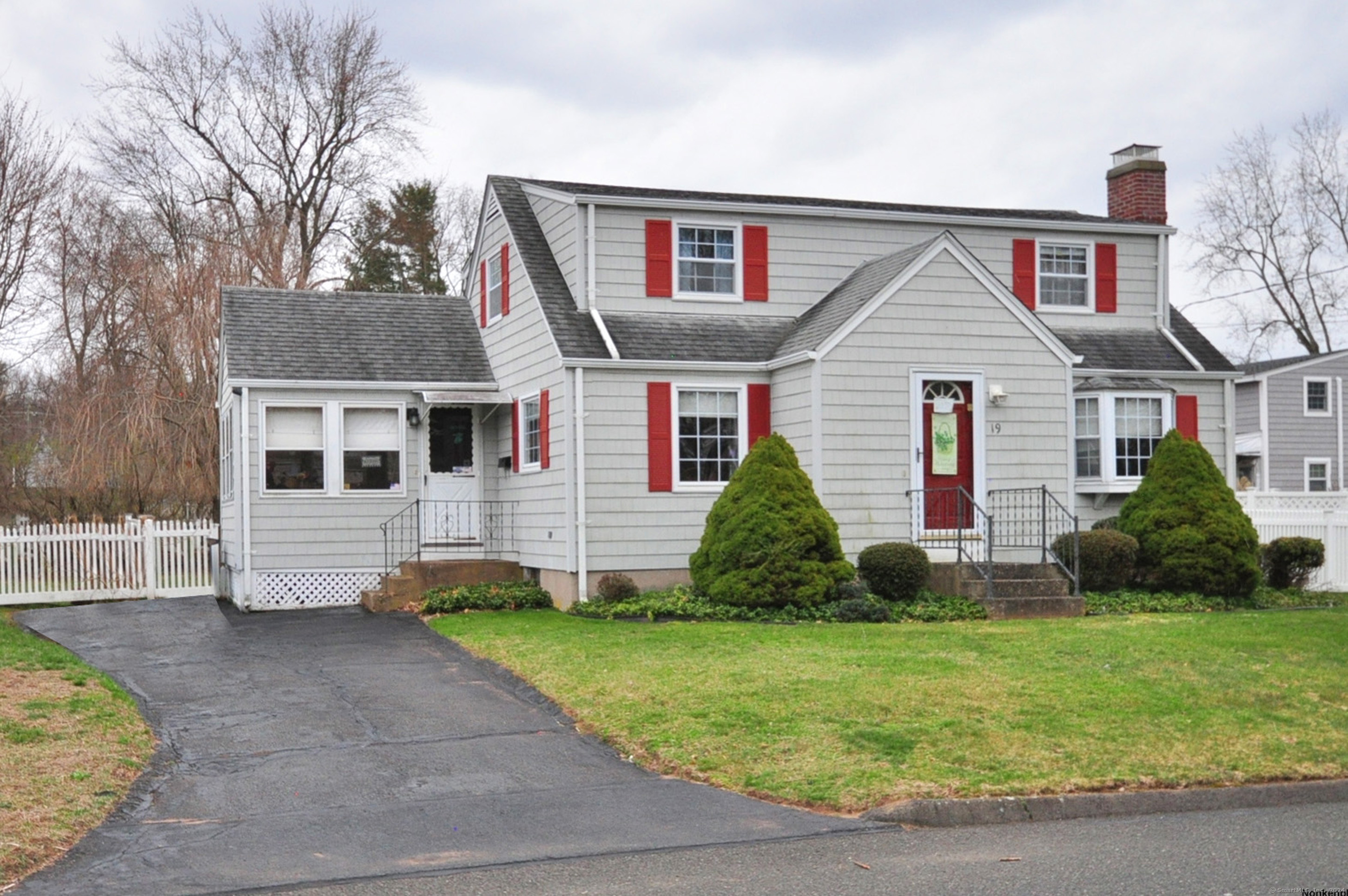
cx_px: 674
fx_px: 1122
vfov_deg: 43.5
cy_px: 448
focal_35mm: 30
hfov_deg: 62.0
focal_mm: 20
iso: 800
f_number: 8
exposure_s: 1/400
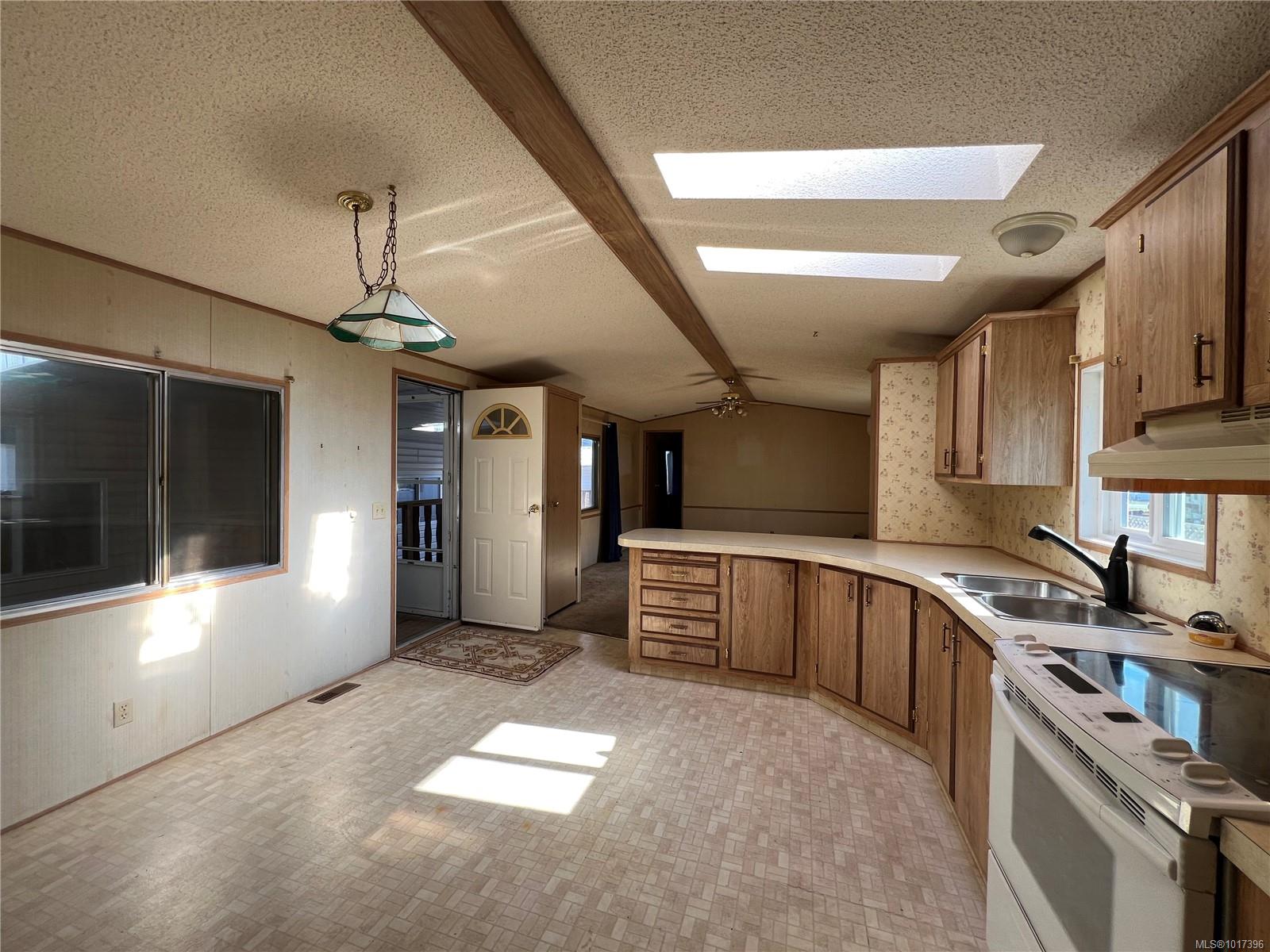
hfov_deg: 106.2
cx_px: 635
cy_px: 476
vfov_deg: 89.9
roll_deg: +0.0
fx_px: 477
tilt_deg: -0.2
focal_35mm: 13
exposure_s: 1/99
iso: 50
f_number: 1.8
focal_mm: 1.57
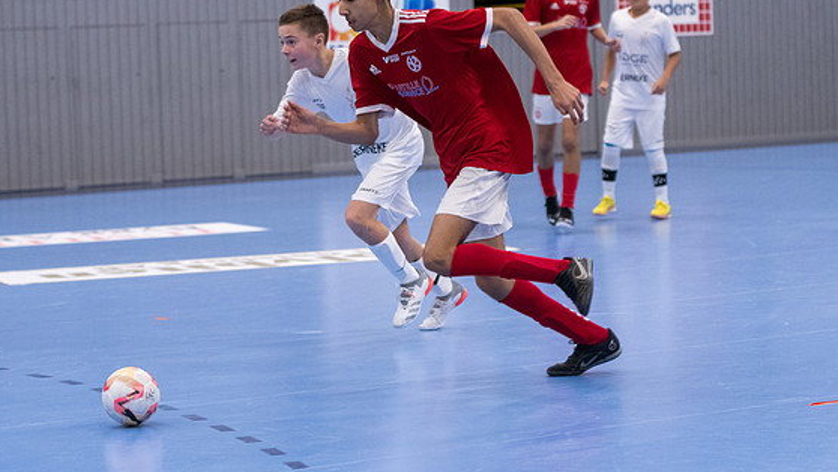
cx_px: 425
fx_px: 2978
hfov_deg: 16.0
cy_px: 201
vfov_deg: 9.1
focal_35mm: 134
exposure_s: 1/400
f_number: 3.2
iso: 3600
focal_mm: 82
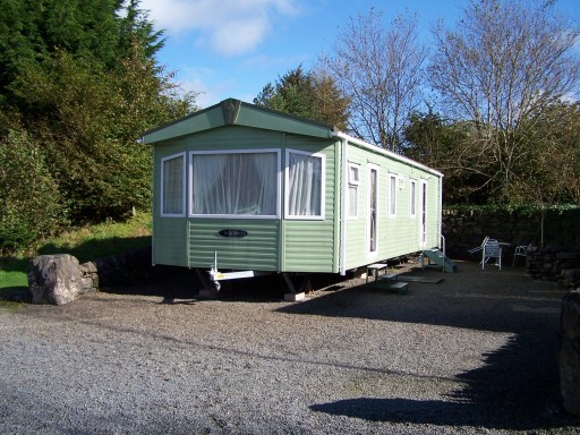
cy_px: 218
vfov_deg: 37.7
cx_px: 290
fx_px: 637
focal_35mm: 38
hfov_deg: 49.0
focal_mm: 6.3
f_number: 2.8
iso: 80
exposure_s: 1/1000
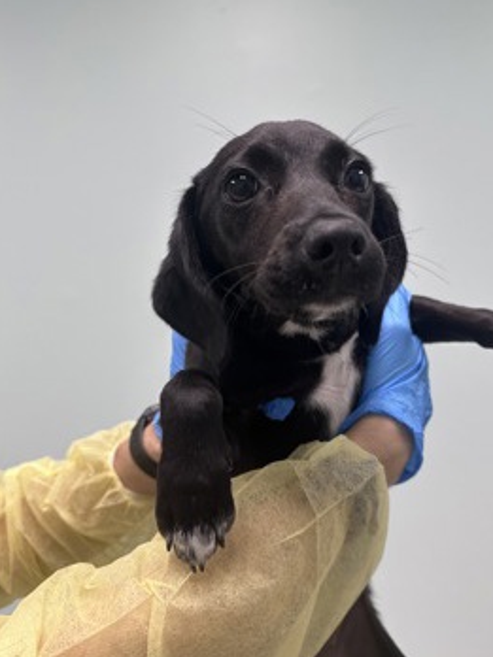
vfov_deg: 61.7
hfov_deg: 48.0
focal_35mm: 29
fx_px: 551
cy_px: 328
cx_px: 294
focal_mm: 6.86
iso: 200
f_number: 1.78
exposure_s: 1/120
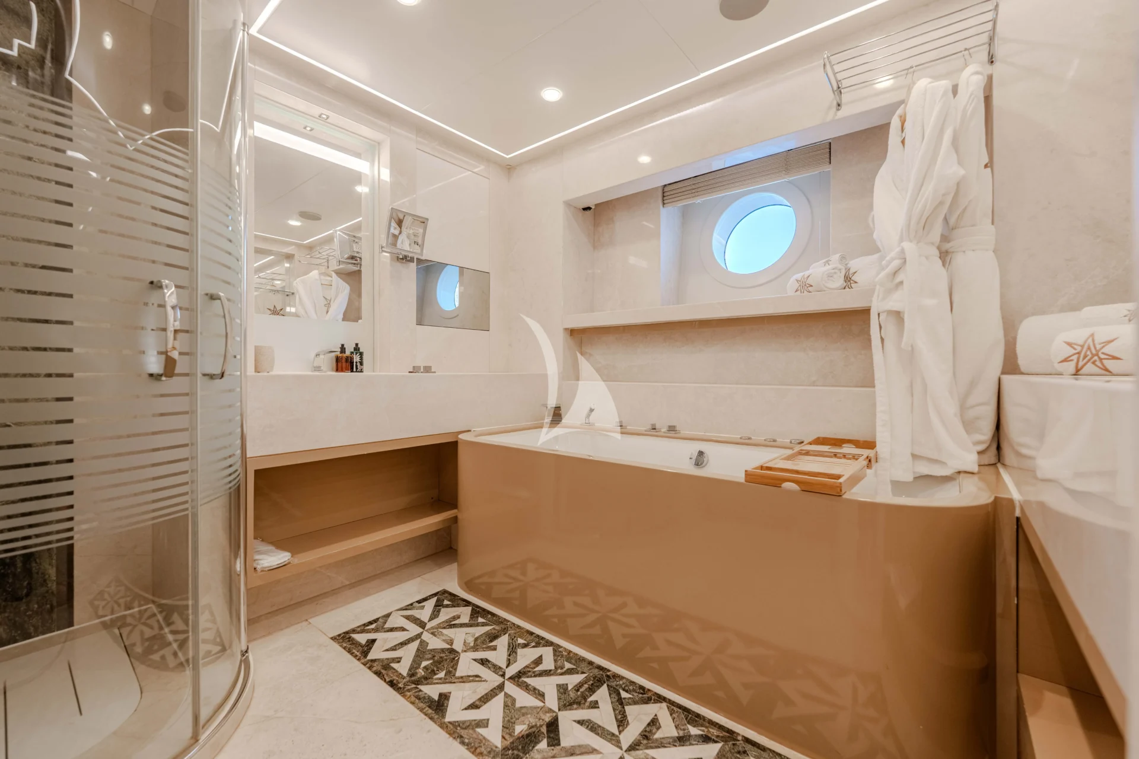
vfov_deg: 81.2
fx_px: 443
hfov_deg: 104.3
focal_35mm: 14
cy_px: 380
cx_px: 570
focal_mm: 14
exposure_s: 1/1000
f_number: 4
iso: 800
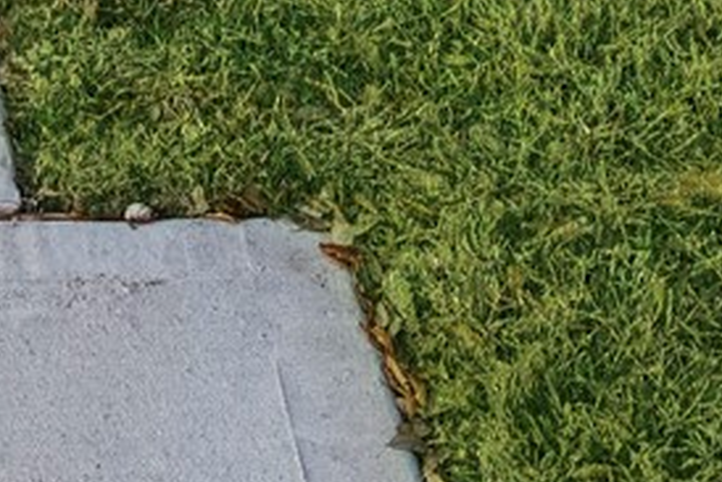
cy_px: -1090
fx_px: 2227
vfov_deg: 9.1
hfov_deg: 17.6
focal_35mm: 111
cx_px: -119
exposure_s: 1/4
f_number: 8
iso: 800
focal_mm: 14
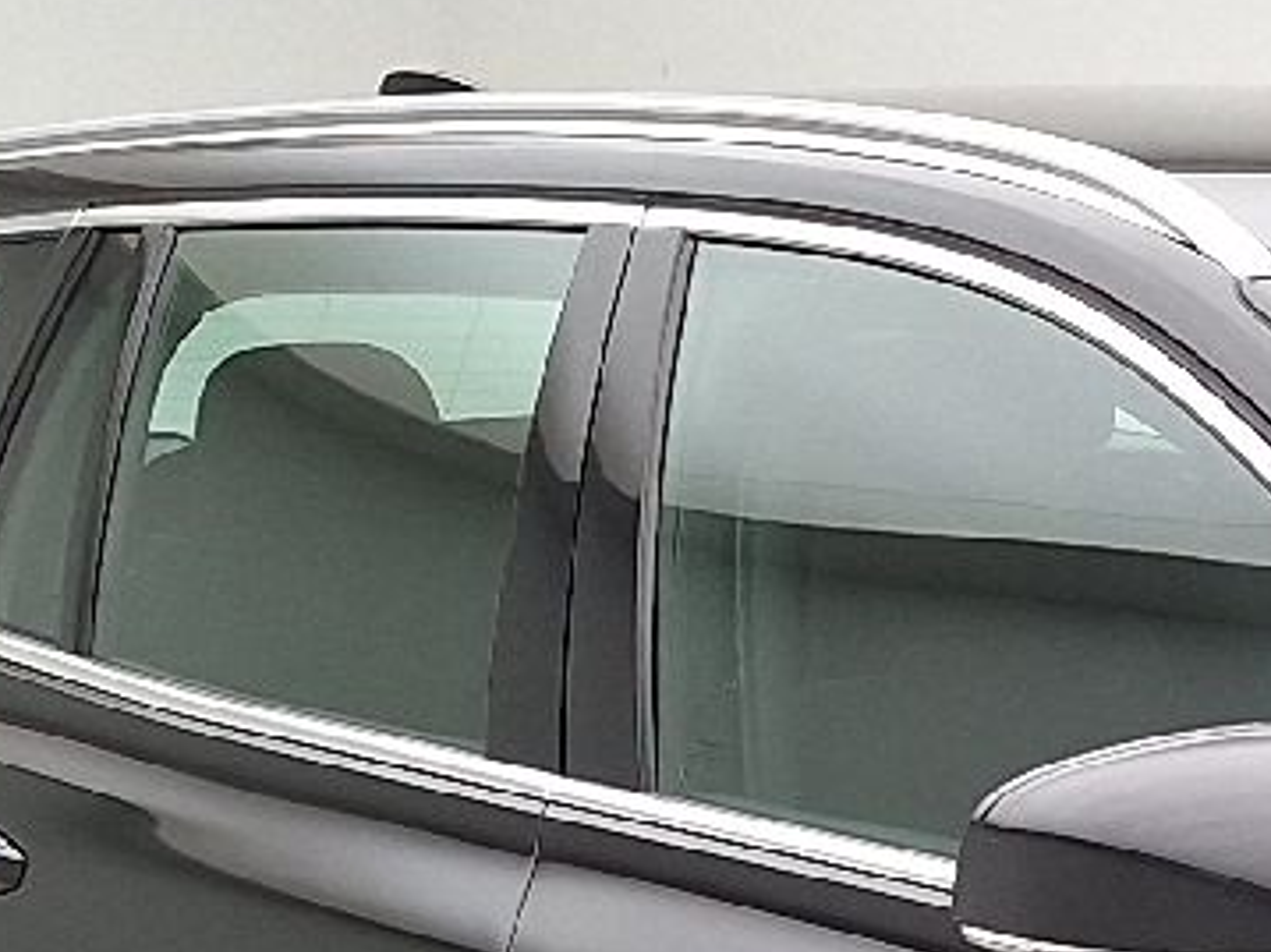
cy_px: 1642
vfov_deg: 11.3
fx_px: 4515
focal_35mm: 123
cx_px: 2216
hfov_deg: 14.3
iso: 64
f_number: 1.8
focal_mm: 5.54
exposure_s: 1/100
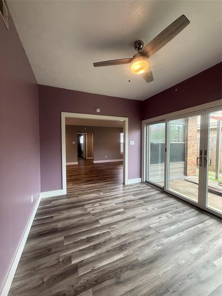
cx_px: 111
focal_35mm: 14
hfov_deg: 85.7
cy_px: 148
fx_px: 120
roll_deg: +0.0
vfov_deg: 102.1
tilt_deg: -1.4
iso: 160
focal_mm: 2.22
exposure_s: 1/120
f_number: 2.2
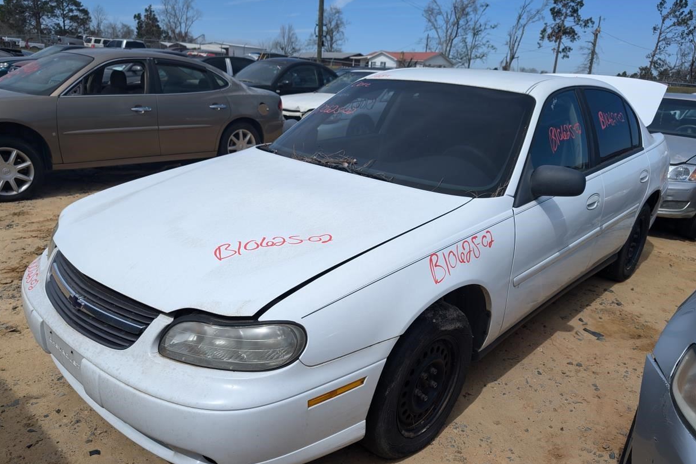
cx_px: 349
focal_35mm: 26
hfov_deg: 69.4
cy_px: 248
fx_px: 503
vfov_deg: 49.5
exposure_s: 1/1783
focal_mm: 6.9
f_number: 1.68
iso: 26
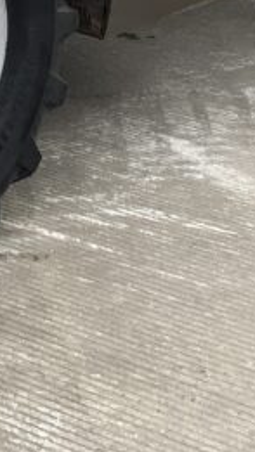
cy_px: -180
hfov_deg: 9.7
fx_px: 1489
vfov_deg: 16.1
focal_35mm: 124
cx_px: 16
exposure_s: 1/309
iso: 16
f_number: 1.8
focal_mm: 3
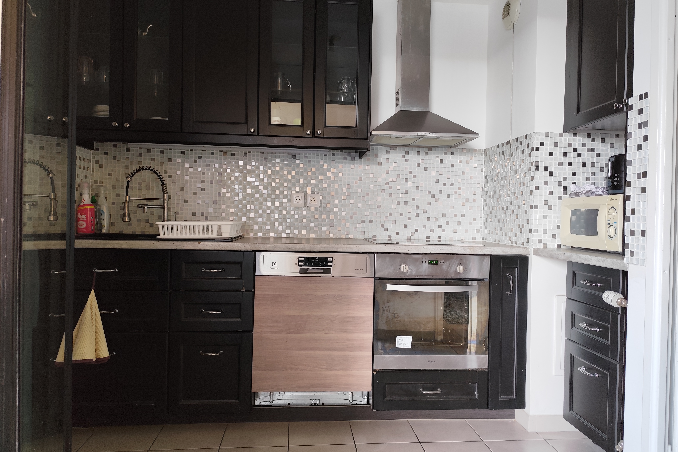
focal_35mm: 24
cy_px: 220
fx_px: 452
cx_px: 340
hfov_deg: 73.7
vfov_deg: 53.1
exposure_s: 1/50
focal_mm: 6.14
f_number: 1.65
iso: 160
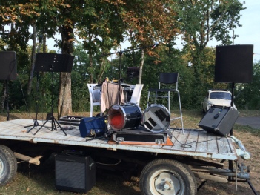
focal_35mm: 37
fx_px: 278
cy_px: 99
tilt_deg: -5.6
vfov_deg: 38.6
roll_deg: -0.9
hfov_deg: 49.8
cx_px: 104
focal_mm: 4.15
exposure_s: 1/342
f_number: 2.2
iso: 32
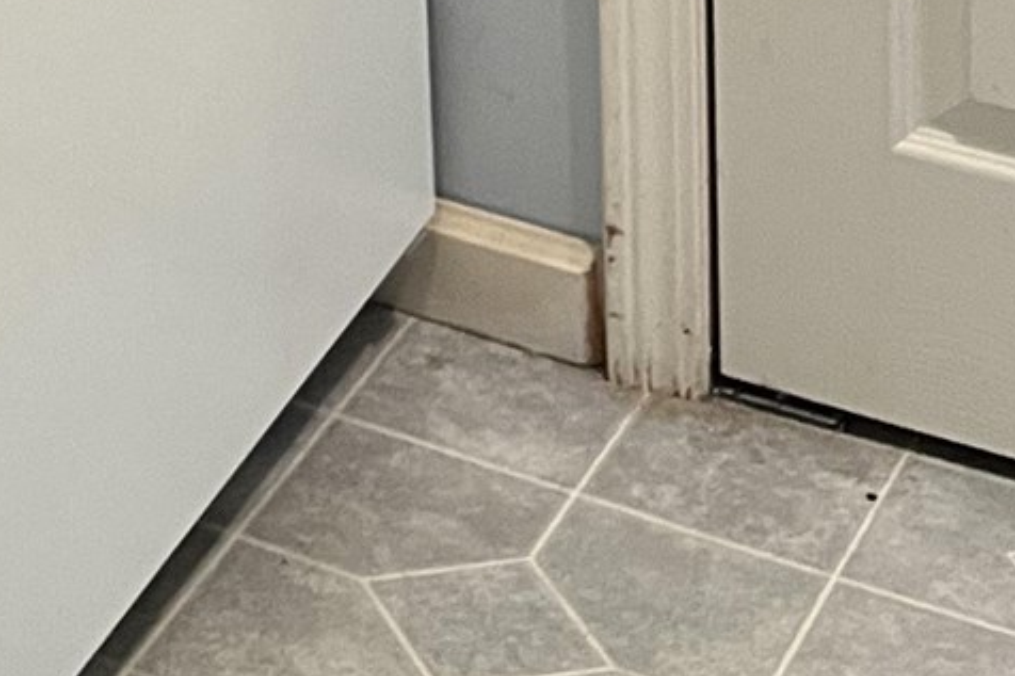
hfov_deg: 14.0
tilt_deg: -6.2
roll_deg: +4.1
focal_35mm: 131
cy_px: -1363
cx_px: -780
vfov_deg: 8.6
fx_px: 3692
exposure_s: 1/60
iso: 250
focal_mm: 5.1
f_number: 1.6
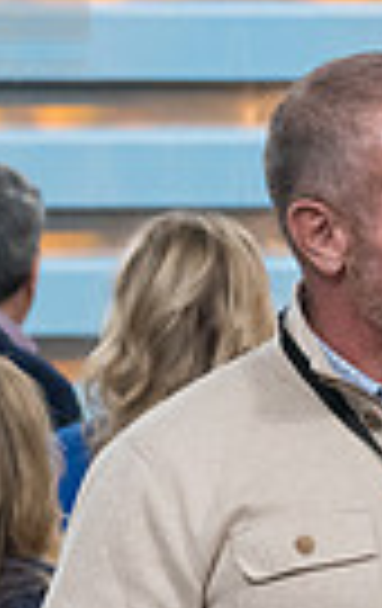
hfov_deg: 3.1
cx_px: 593
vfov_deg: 4.9
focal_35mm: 428
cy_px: 543
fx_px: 7092
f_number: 5.6
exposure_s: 1/250
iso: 4000
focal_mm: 98
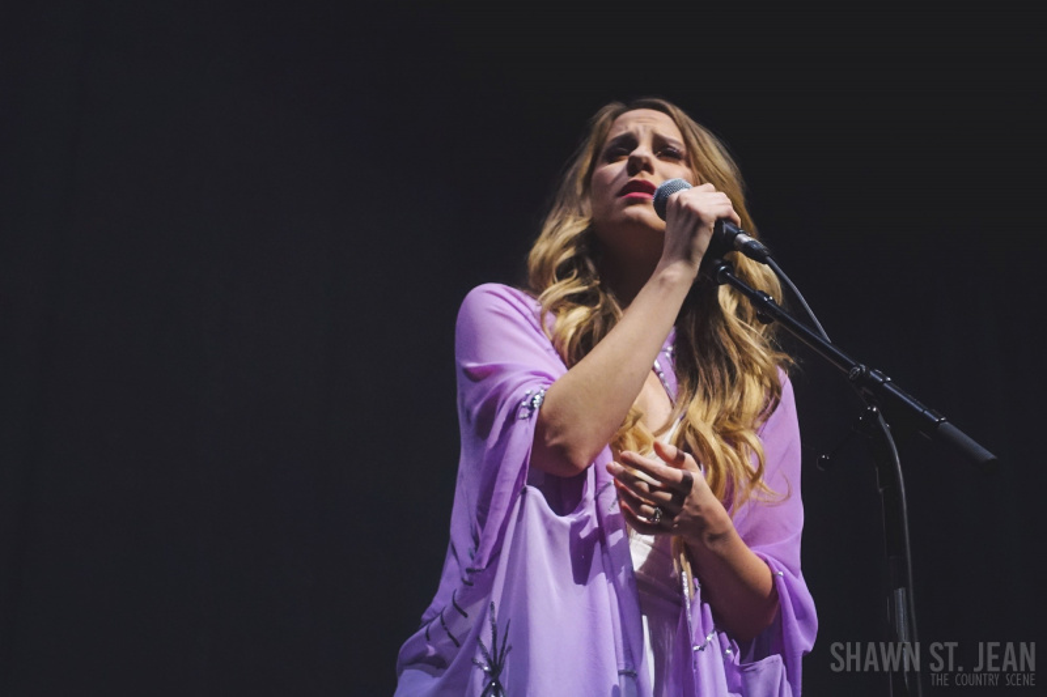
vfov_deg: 19.4
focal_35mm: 70
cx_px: 524
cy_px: 348
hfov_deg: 28.8
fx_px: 2035
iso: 1250
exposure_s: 1/25
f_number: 2.8
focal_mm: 25.7
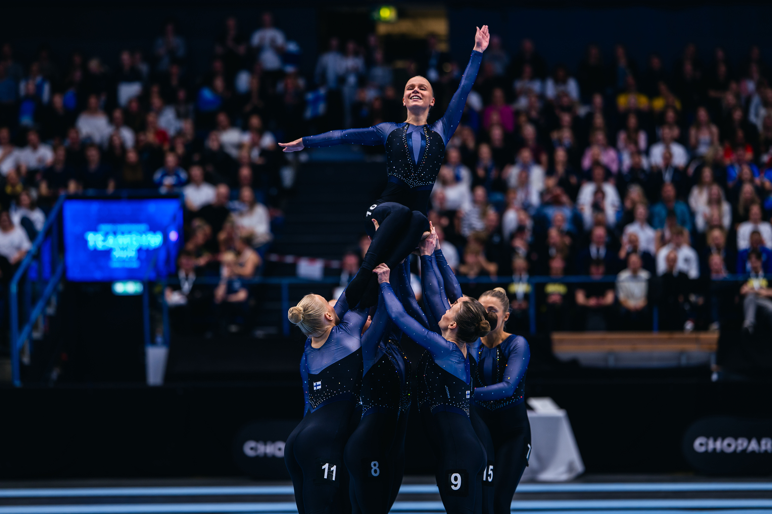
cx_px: 386
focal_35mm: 135
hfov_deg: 15.2
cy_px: 257
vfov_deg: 10.1
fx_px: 2893
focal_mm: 135
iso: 560
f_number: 1.8
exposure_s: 1/500
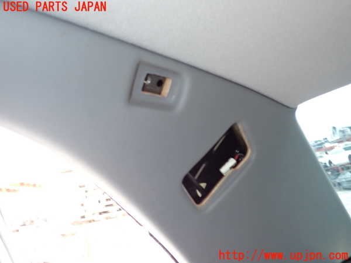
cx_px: 176
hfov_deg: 60.0
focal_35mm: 30
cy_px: 132
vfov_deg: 46.8
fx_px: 304
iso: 250
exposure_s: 1/30
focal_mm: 5.4
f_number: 2.3
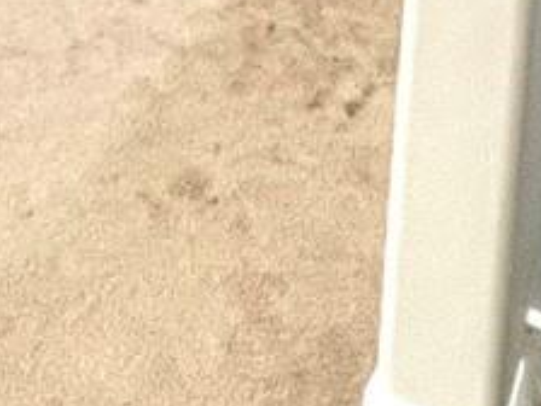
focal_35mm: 93
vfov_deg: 11.8
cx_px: -128
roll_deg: -0.6
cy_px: -669
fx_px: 1453
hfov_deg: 19.7
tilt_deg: -5.4
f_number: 1.8
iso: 250
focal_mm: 1.57
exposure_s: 1/120
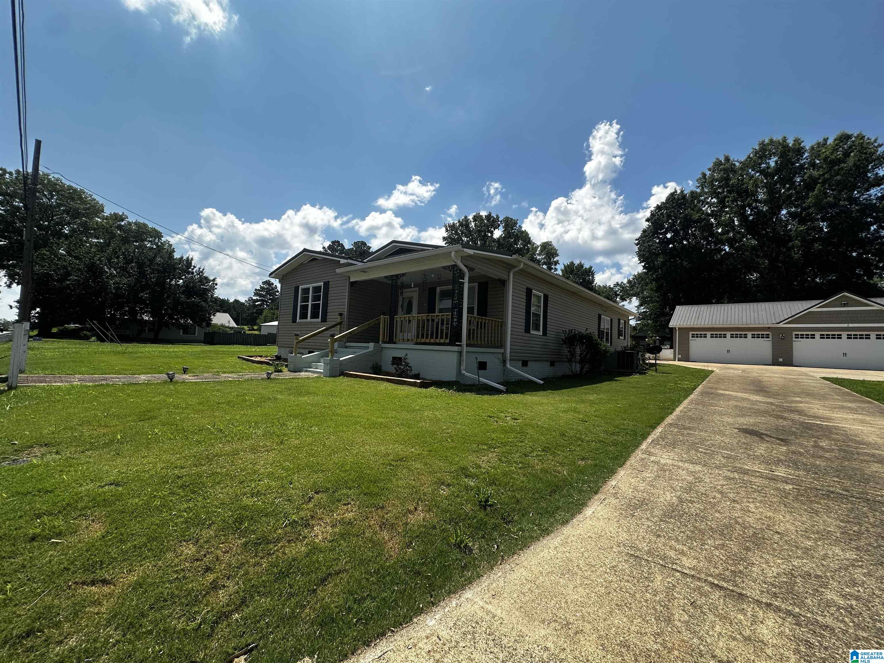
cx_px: 442
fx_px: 358
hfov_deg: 102.1
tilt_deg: +3.9
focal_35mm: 14
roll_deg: -3.2
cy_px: 332
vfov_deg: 85.7
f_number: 2.2
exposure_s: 1/2257
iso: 50
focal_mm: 2.22
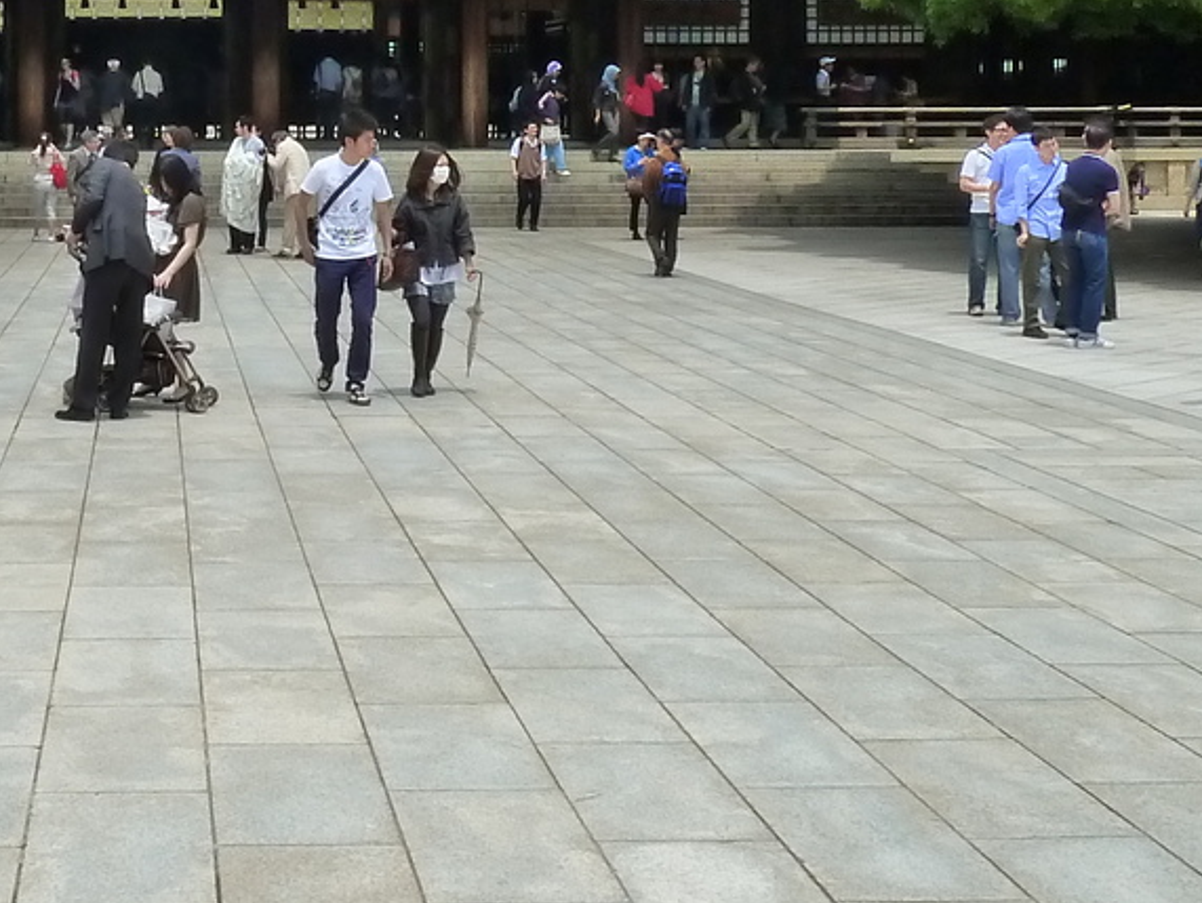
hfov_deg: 27.0
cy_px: 198
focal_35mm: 70
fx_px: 2432
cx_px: 177
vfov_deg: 20.8
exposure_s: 1/500
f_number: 5.6
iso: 200
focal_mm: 4.1
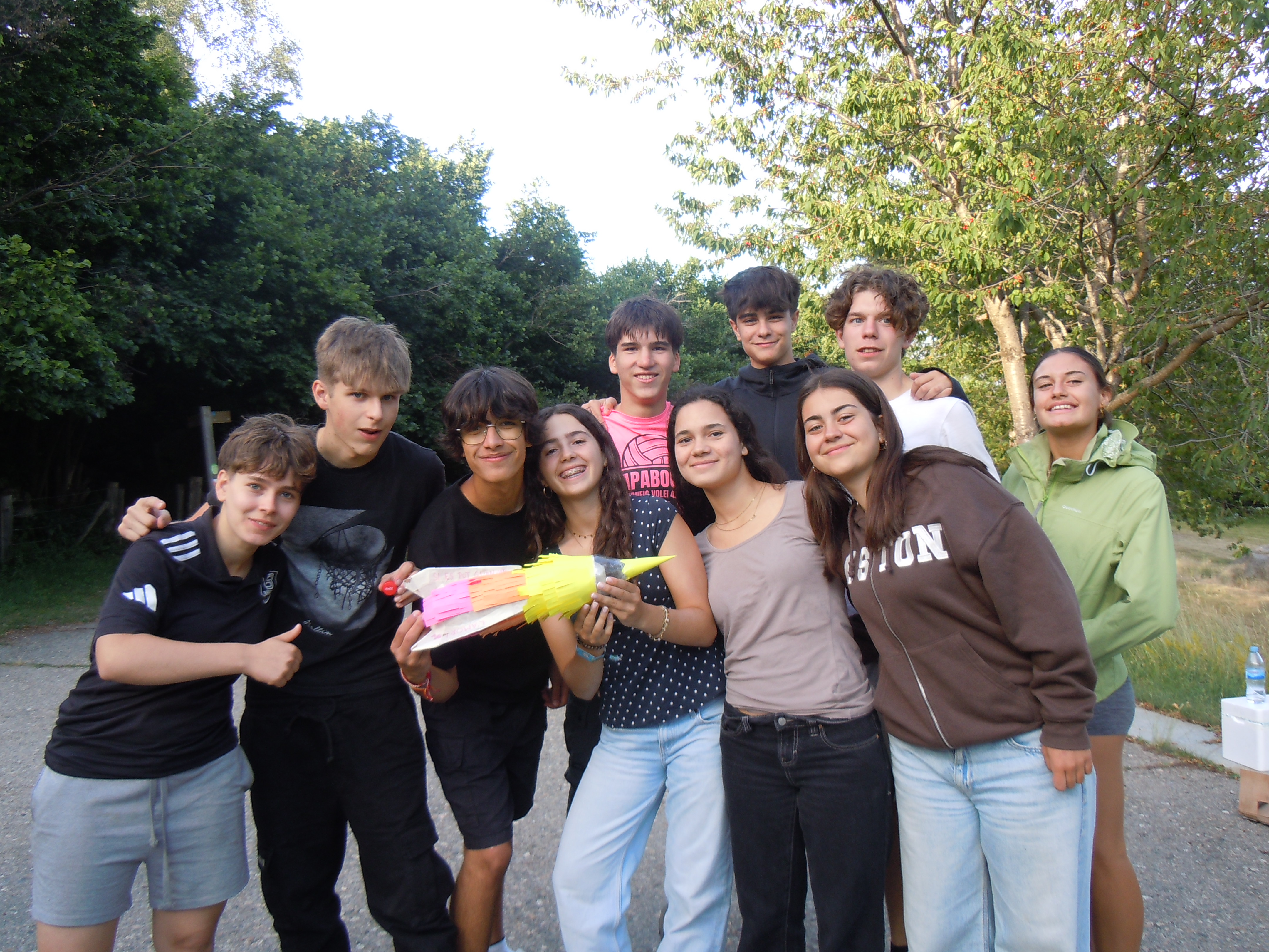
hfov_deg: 60.0
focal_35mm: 30
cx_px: 634
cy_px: 476
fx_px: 1100
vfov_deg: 46.8
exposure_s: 1/60
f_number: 3.5
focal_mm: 5.4
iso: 100
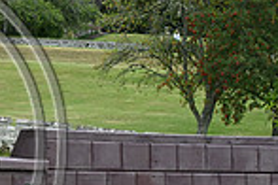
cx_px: -149
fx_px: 1428
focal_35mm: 185
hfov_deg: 10.7
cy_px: 118
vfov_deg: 7.4
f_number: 5.6
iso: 800
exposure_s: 1/1250
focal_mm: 47
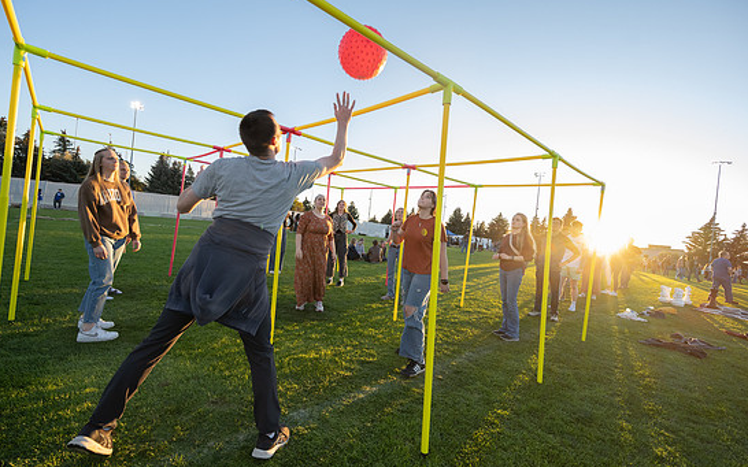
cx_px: 365
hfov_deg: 97.8
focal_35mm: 16
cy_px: 230
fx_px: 326
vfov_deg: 71.2
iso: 640
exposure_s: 1/400
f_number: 4.5
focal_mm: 14
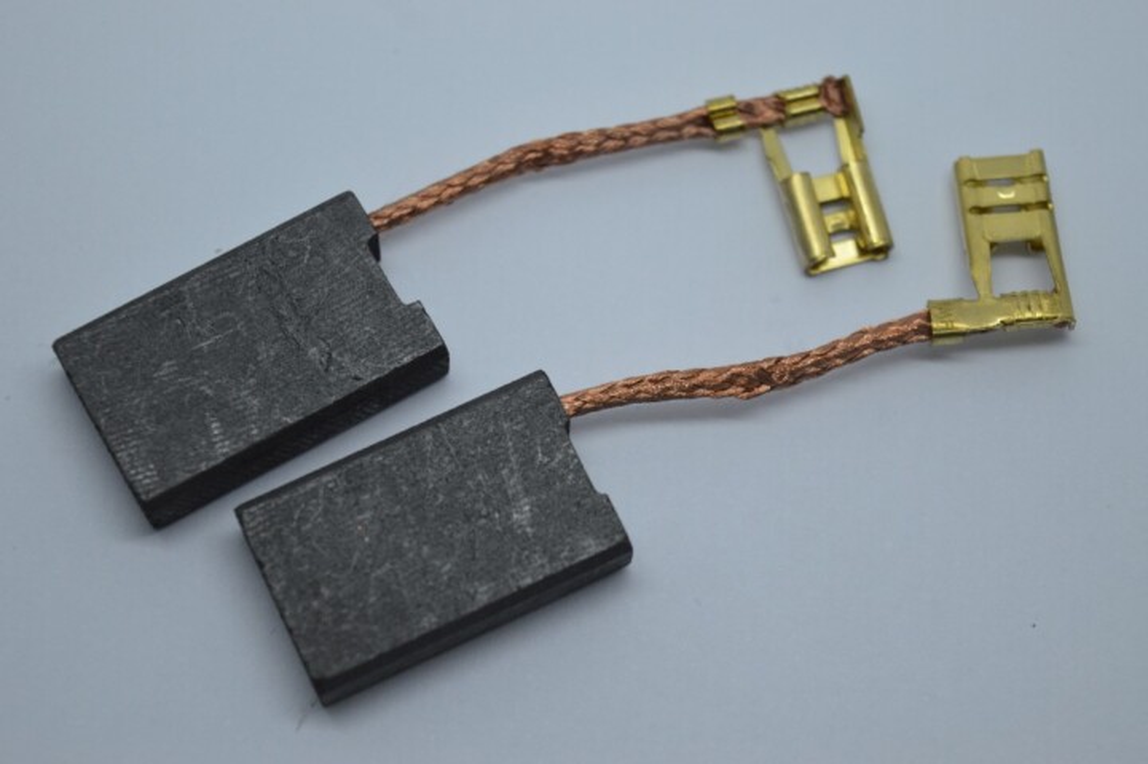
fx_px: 2629
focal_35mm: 82
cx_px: 574
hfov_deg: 24.6
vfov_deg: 16.5
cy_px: 382
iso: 400
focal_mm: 55
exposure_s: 1/125
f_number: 5.6
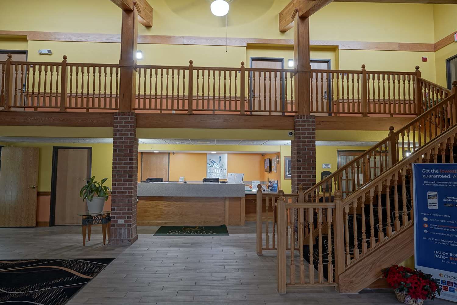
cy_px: 152
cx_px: 228
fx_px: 277
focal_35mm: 22
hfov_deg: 79.1
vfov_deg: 57.7
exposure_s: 1/5
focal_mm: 21.8
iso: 1000
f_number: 11
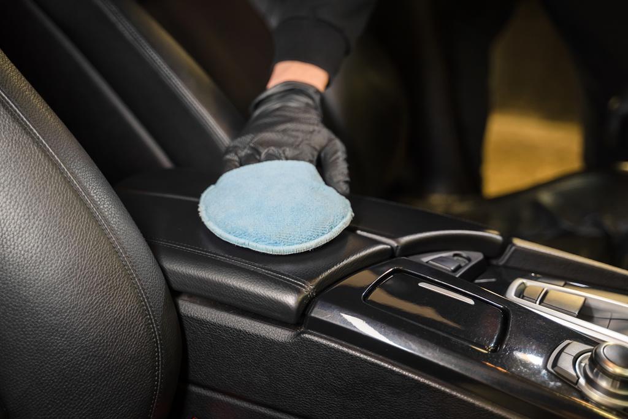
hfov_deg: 38.2
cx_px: 314
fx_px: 907
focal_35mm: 52
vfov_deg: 26.0
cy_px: 210
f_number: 2.8
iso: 800
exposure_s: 1/320
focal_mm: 52
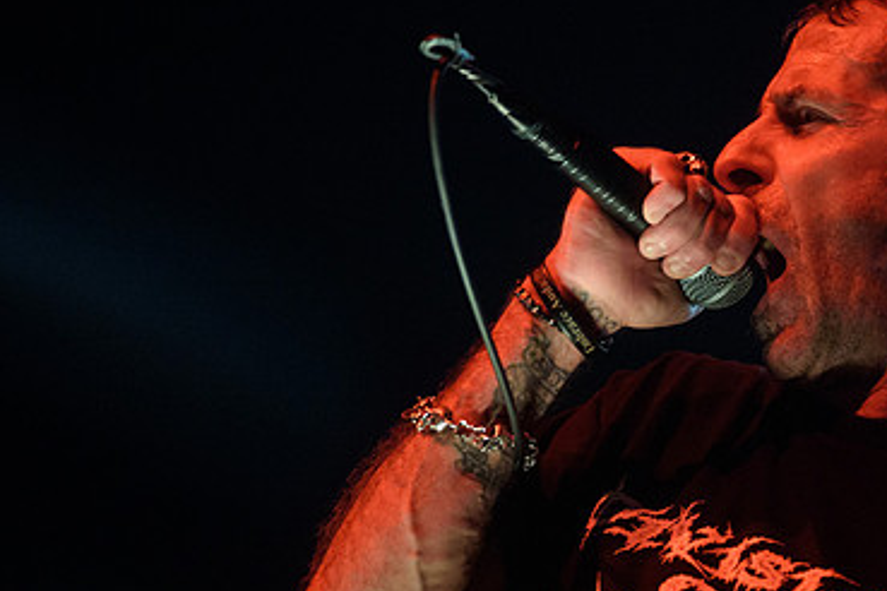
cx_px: 659
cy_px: 338
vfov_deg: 4.4
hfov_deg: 6.6
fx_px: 7736
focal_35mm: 314
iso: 3200
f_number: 3.5
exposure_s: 1/500
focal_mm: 200
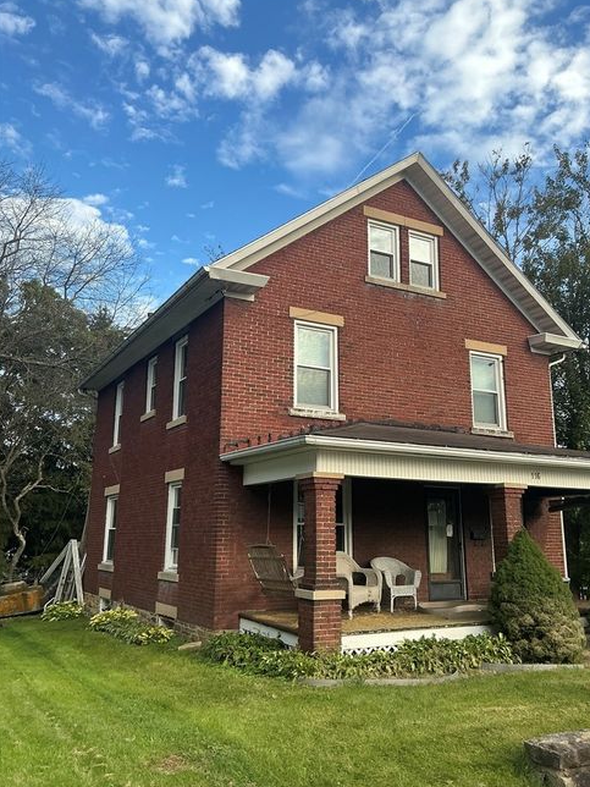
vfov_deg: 61.7
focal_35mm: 29
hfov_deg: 48.2
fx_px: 659
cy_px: 393
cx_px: 299
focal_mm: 3
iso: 25
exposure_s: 1/683
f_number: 1.8
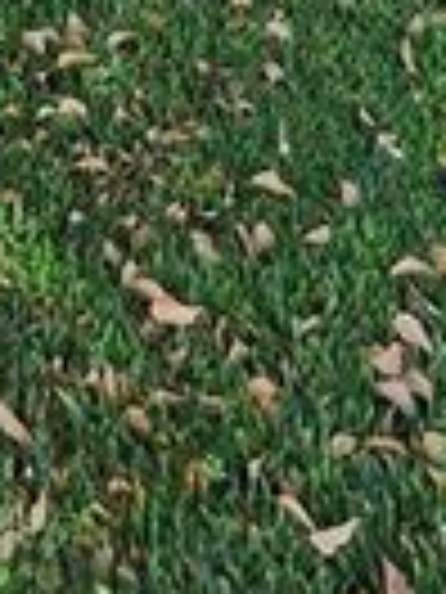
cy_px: -1046
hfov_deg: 15.2
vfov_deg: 12.7
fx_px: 1443
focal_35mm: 84
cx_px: -356
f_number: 2.2
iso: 40
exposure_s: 1/197
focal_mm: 1.74
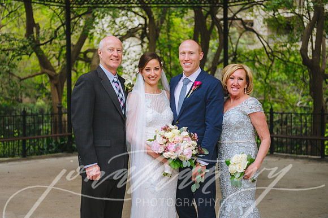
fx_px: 529
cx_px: 156
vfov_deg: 23.3
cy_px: 104
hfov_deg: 34.4
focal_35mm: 58
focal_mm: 55
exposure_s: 1/1600
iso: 400
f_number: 2.8
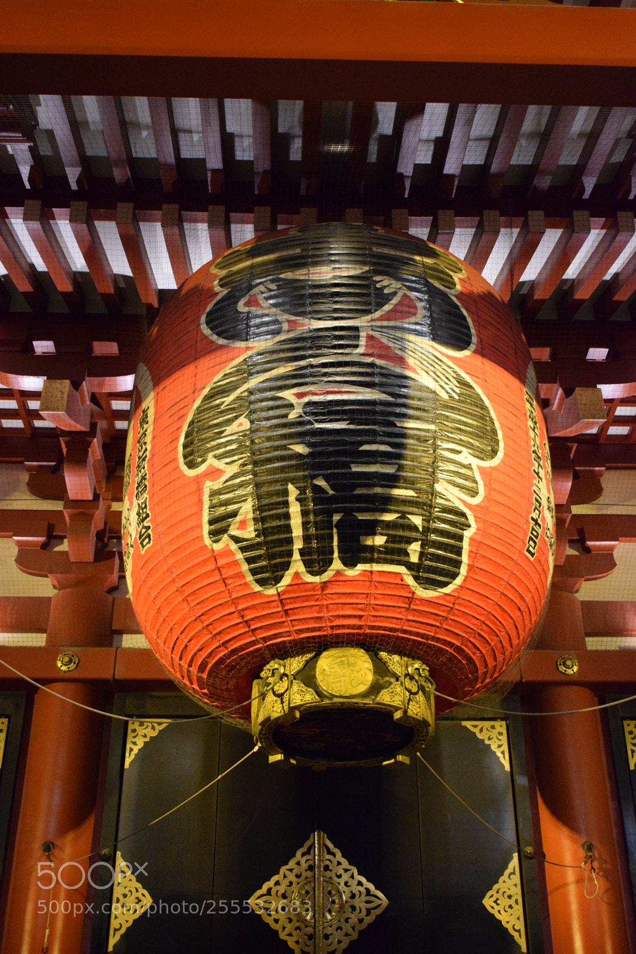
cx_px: 318
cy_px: 477
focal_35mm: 44
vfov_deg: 45.0
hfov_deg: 30.9
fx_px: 1152
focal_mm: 29
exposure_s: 1/60
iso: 5000
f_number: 4.2
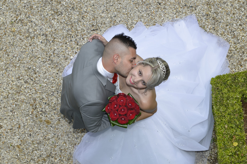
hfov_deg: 28.8
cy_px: 82
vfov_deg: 19.5
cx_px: 124
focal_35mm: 70
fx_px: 480
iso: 100
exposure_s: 1/125
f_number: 9
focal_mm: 70
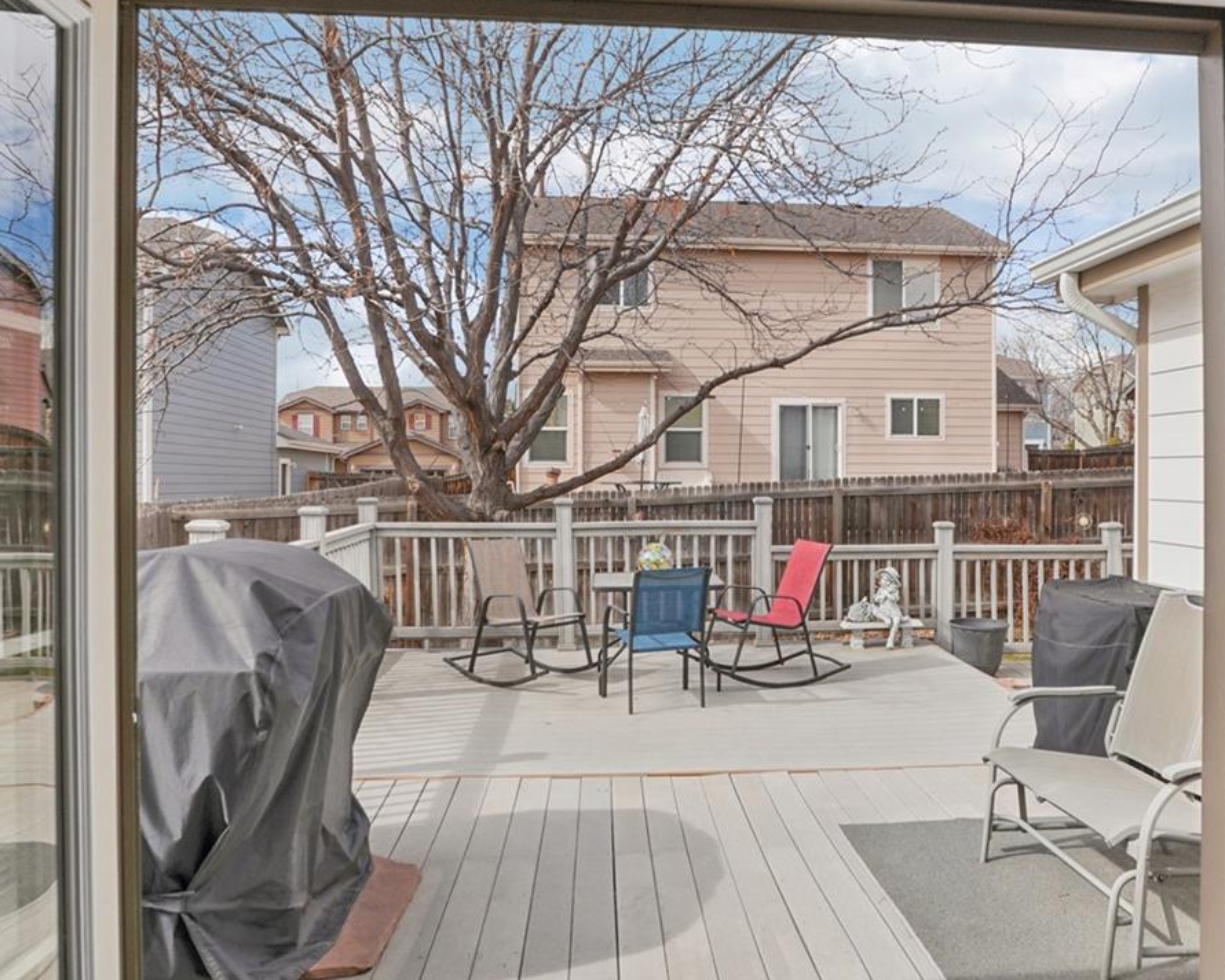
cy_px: 460
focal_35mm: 28
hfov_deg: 62.0
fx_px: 1009
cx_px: 728
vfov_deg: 51.8
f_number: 8
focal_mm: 11
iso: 100
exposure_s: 1/250
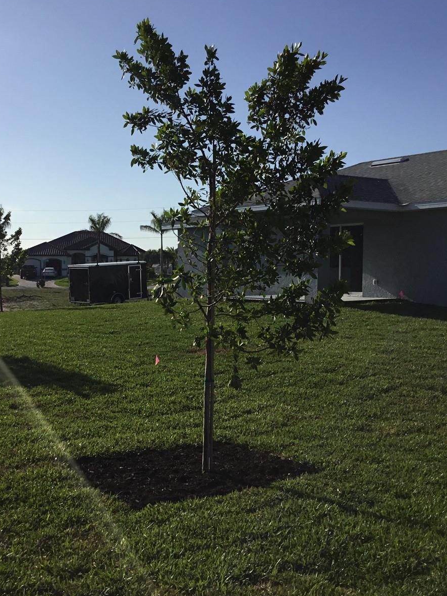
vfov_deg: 44.8
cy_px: 297
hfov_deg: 34.2
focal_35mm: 42
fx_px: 723
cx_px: 178
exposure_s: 1/3135
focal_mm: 3.3
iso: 25
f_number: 2.4
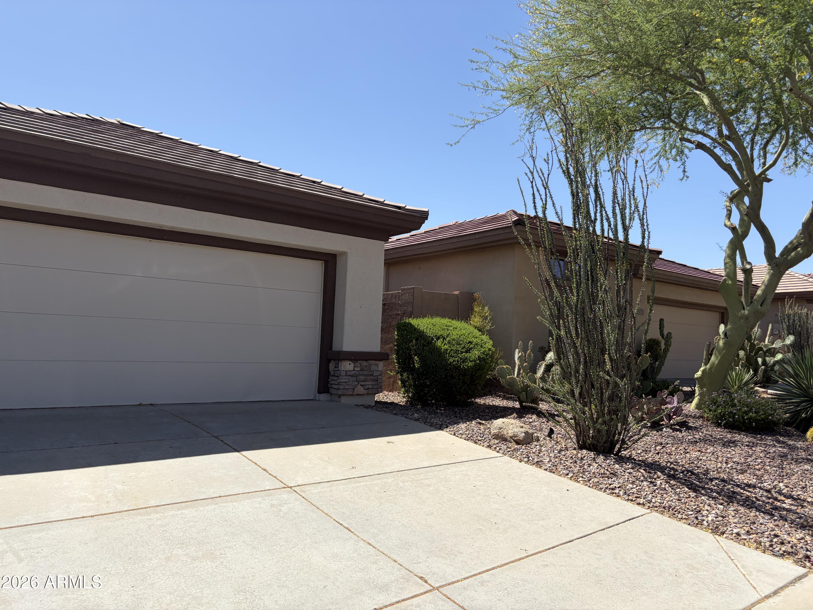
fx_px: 611
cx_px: 406
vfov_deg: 53.1
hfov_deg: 67.3
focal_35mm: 26
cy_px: 305
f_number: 1.6
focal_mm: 5.96
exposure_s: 1/3125
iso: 50
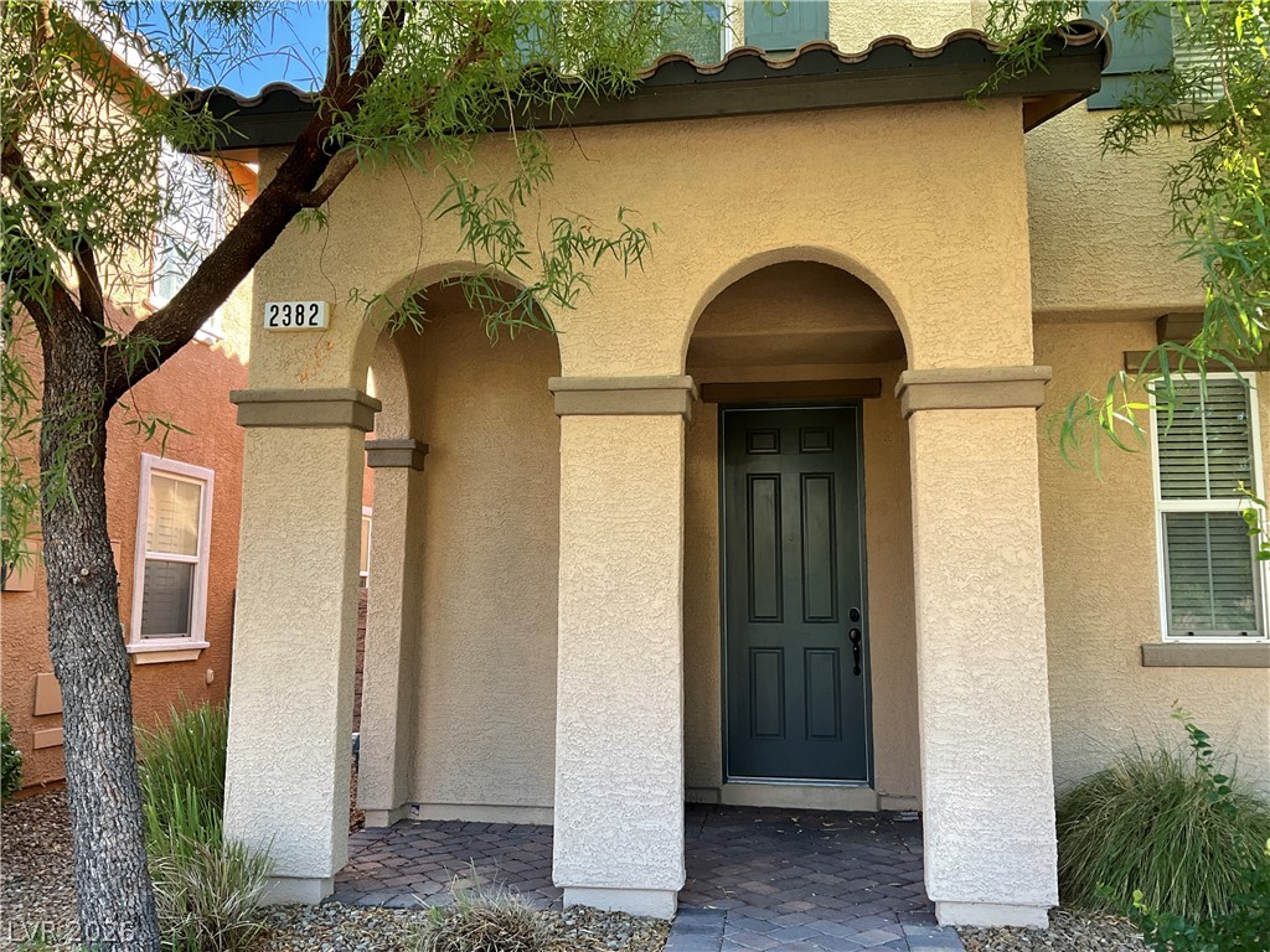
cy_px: 476
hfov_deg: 61.7
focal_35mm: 29
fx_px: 1064
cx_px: 635
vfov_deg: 48.2
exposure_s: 1/140
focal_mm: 3
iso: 32
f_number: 1.8
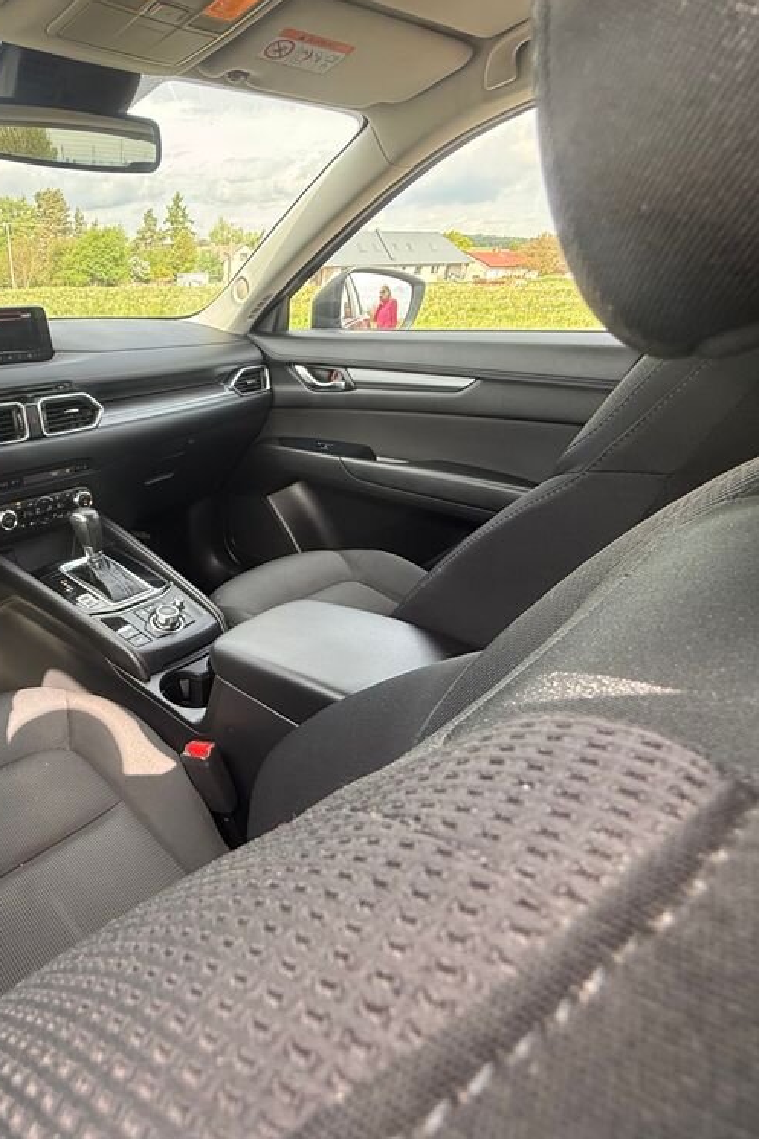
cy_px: 579
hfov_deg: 57.2
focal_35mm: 20
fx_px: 633
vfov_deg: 84.0
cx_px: 150
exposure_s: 1/99
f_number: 2.2
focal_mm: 2.22
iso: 80
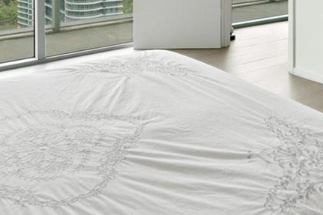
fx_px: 466
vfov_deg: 22.7
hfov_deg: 38.2
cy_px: -77
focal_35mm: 52
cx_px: 164
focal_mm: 14
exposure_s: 1/30
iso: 200
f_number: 8
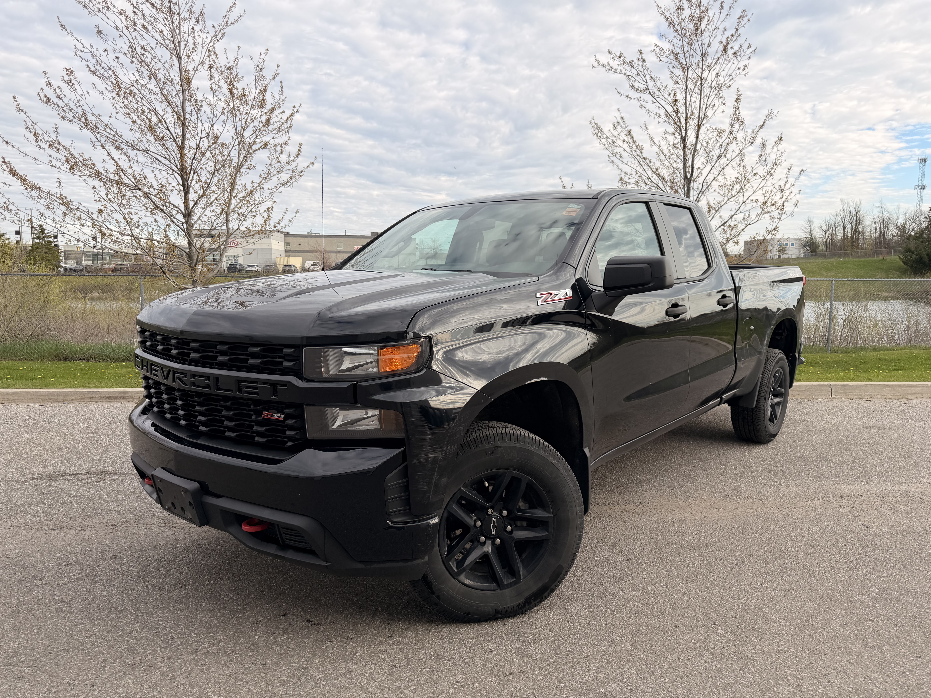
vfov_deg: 56.8
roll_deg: +0.0
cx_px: 466
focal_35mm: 24
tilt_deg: -7.2
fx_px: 645
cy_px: 349
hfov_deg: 71.6
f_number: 1.78
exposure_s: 1/2299
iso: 80
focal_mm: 6.76
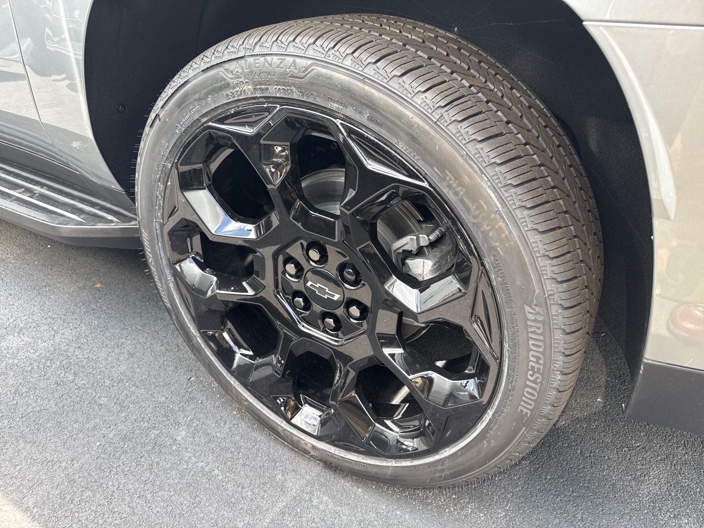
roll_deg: -1.6
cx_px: 352
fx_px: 488
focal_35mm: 24
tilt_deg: -32.4
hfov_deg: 71.6
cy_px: 264
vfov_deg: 56.8
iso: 64
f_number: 1.78
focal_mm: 6.76
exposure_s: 1/145
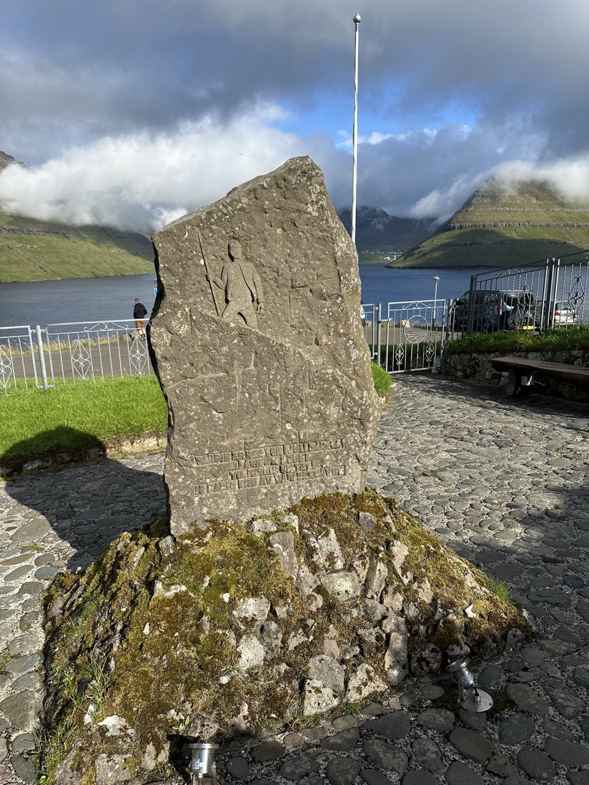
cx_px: 294
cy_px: 392
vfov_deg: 71.6
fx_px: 544
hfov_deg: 56.8
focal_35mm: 24
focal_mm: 6.86
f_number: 1.78
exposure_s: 1/4545
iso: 80
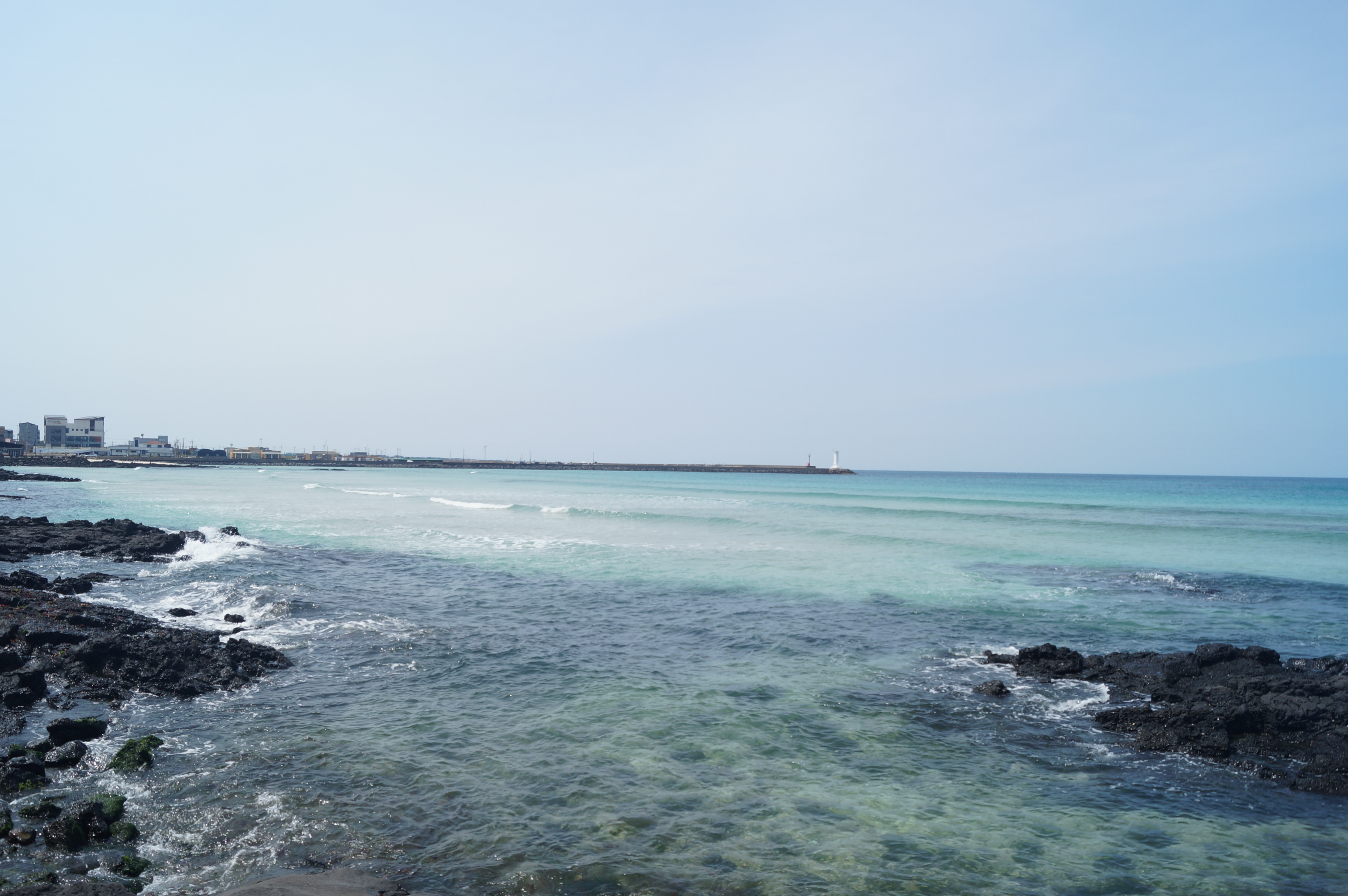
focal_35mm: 27
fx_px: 1010
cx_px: 674
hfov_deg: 67.4
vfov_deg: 47.8
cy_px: 448
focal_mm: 18
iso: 100
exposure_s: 1/400
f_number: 8
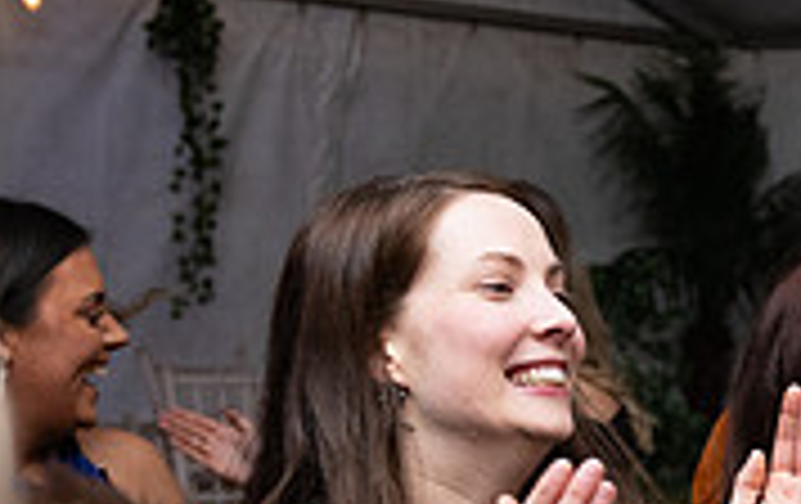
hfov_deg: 18.6
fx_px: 2318
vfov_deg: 12.1
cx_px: 954
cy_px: 614
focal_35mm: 106
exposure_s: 1/160
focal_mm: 32
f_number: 3.5
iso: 800
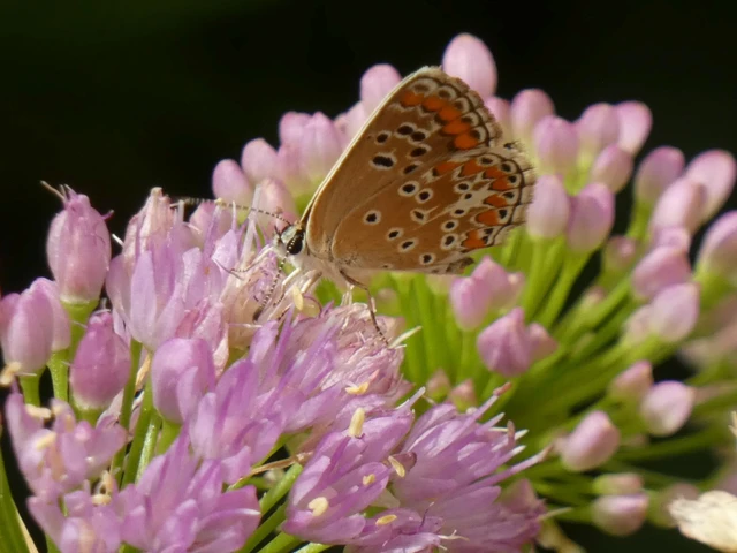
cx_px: 368
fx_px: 11689
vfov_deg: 2.7
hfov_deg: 3.6
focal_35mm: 549
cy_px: 276
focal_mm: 98.3
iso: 320
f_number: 5.6
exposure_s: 1/250
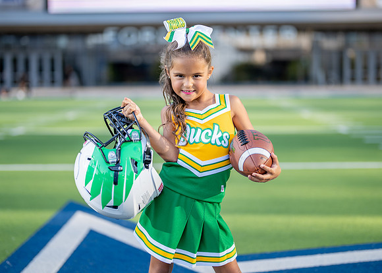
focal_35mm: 62
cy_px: 122
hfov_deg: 31.5
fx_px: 677
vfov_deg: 22.8
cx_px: 193
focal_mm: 50
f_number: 1.2
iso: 100
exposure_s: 1/2500
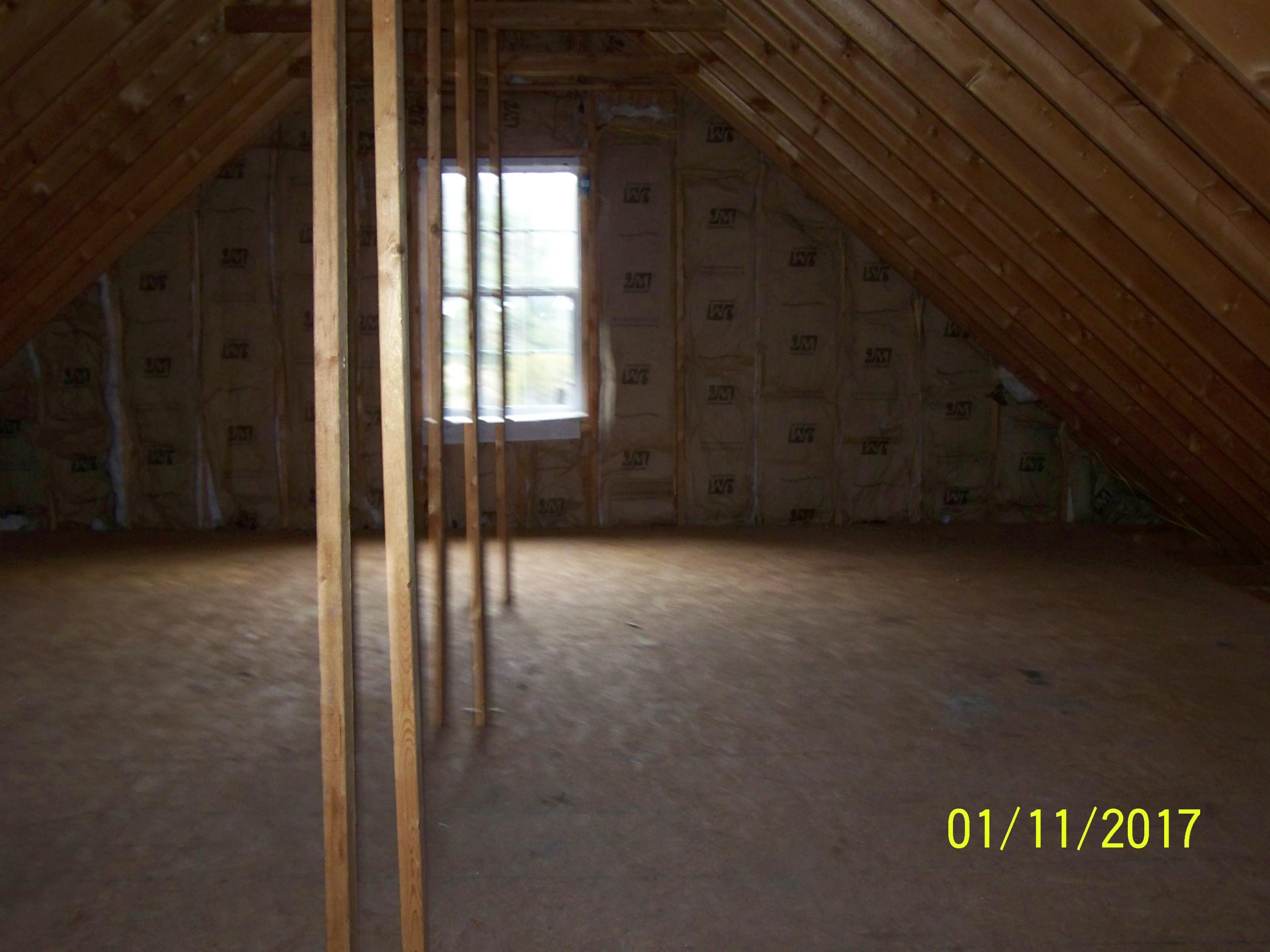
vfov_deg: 37.7
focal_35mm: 38
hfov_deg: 49.0
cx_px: 635
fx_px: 1394
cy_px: 476
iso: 200
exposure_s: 1/30
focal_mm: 6.3
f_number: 2.8
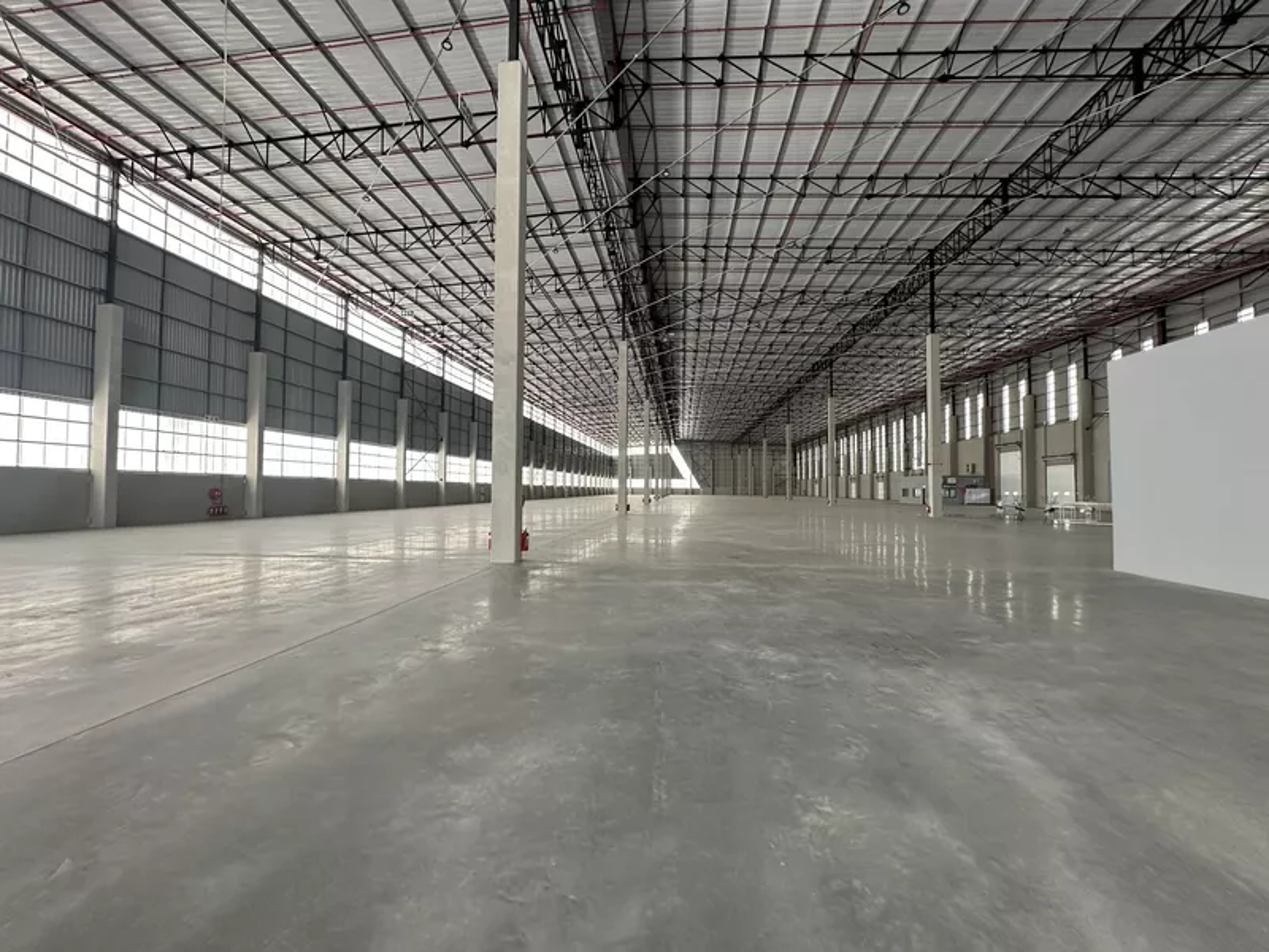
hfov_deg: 102.1
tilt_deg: +1.9
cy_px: 476
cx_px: 634
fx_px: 513
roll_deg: -0.4
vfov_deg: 85.7
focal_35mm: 14
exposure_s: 1/99
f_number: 2.2
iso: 200
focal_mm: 2.22
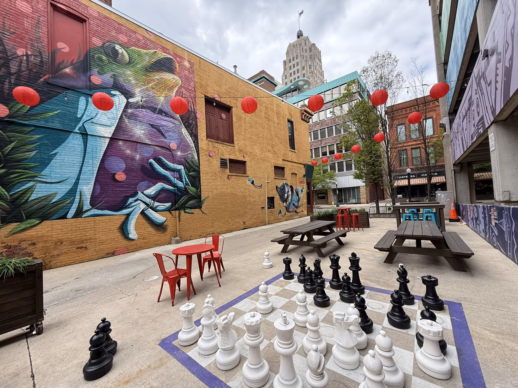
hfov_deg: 102.1
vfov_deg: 85.7
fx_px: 209
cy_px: 194
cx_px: 259
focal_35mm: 14
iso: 64
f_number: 2.2
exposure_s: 1/393
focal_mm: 2.22
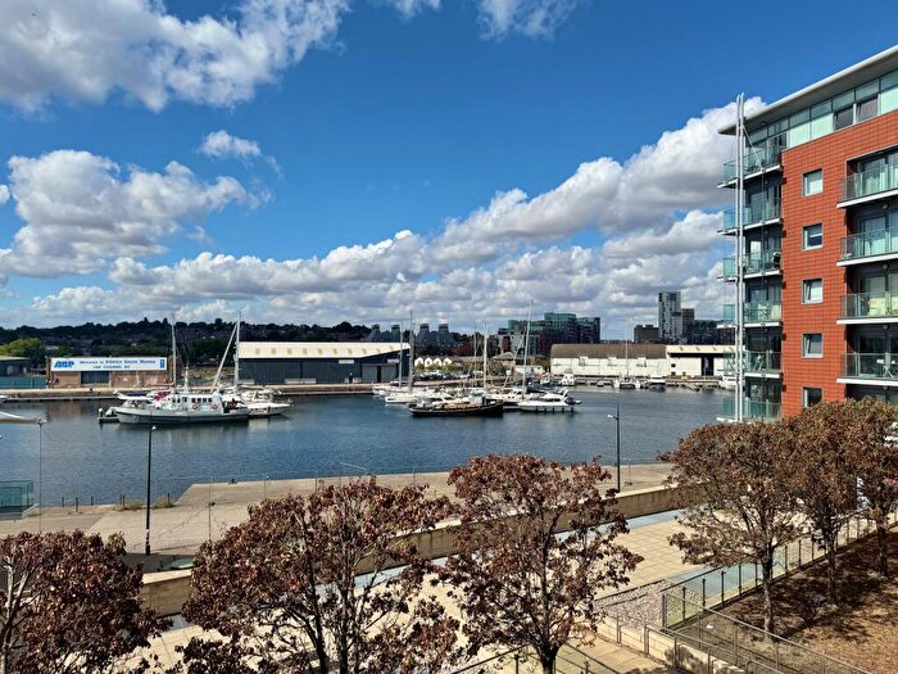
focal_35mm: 24
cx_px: 449
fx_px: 623
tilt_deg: +0.5
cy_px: 337
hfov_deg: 71.6
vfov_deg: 56.8
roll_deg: +0.1
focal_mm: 6.76
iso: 80
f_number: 1.78
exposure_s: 1/9009
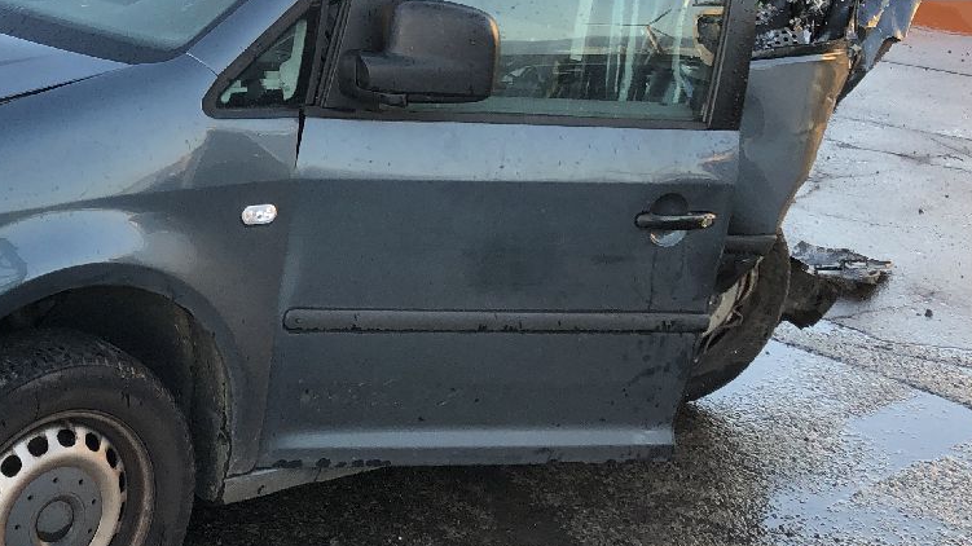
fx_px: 1675
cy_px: 98
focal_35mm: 65
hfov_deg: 31.3
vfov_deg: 18.3
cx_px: 154
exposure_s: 1/120
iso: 32
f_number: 1.8
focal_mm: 3.99
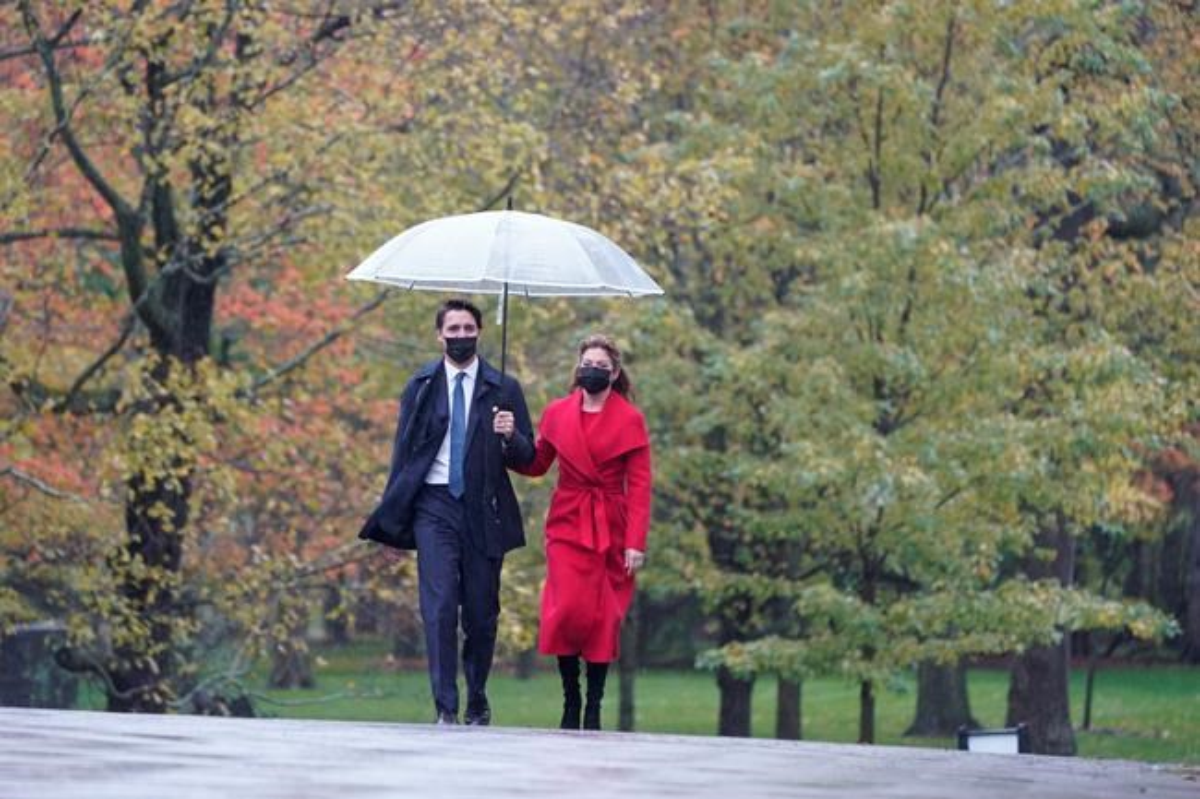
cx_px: 600
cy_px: 400
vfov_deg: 4.6
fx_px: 9997
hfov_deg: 6.9
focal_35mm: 300
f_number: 5.6
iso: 3200
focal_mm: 300
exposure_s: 1/250
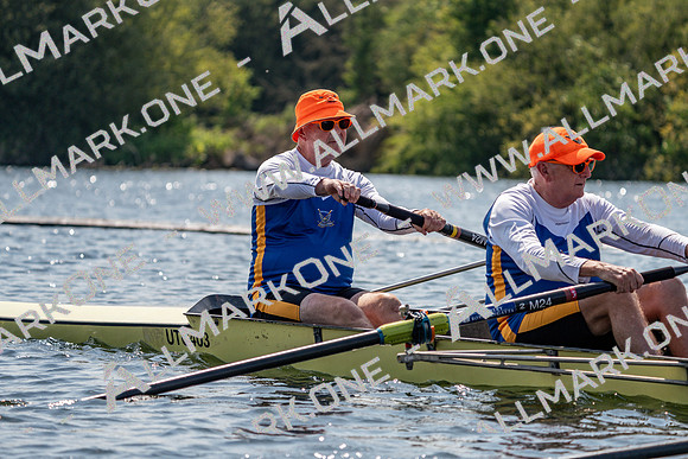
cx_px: 344
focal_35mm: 200
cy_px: 230
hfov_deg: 10.3
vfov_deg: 6.9
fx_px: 3823
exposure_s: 1/1600
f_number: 5.6
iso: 160
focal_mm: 200
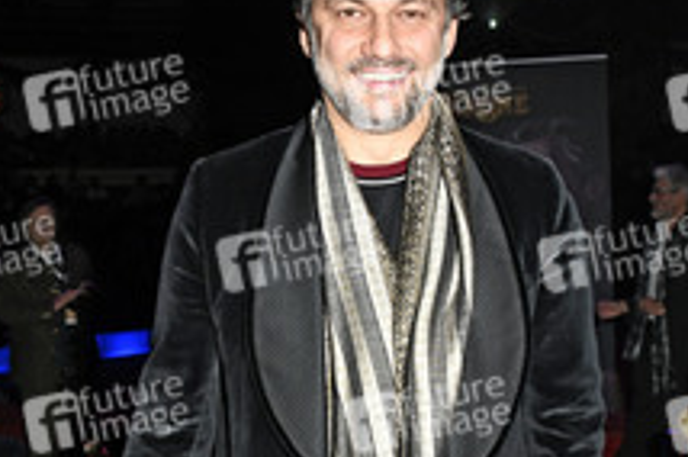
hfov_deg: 34.0
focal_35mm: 59
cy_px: 335
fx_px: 1126
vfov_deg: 22.7
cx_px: 342
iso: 1250
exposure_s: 1/160
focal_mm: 28
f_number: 6.3
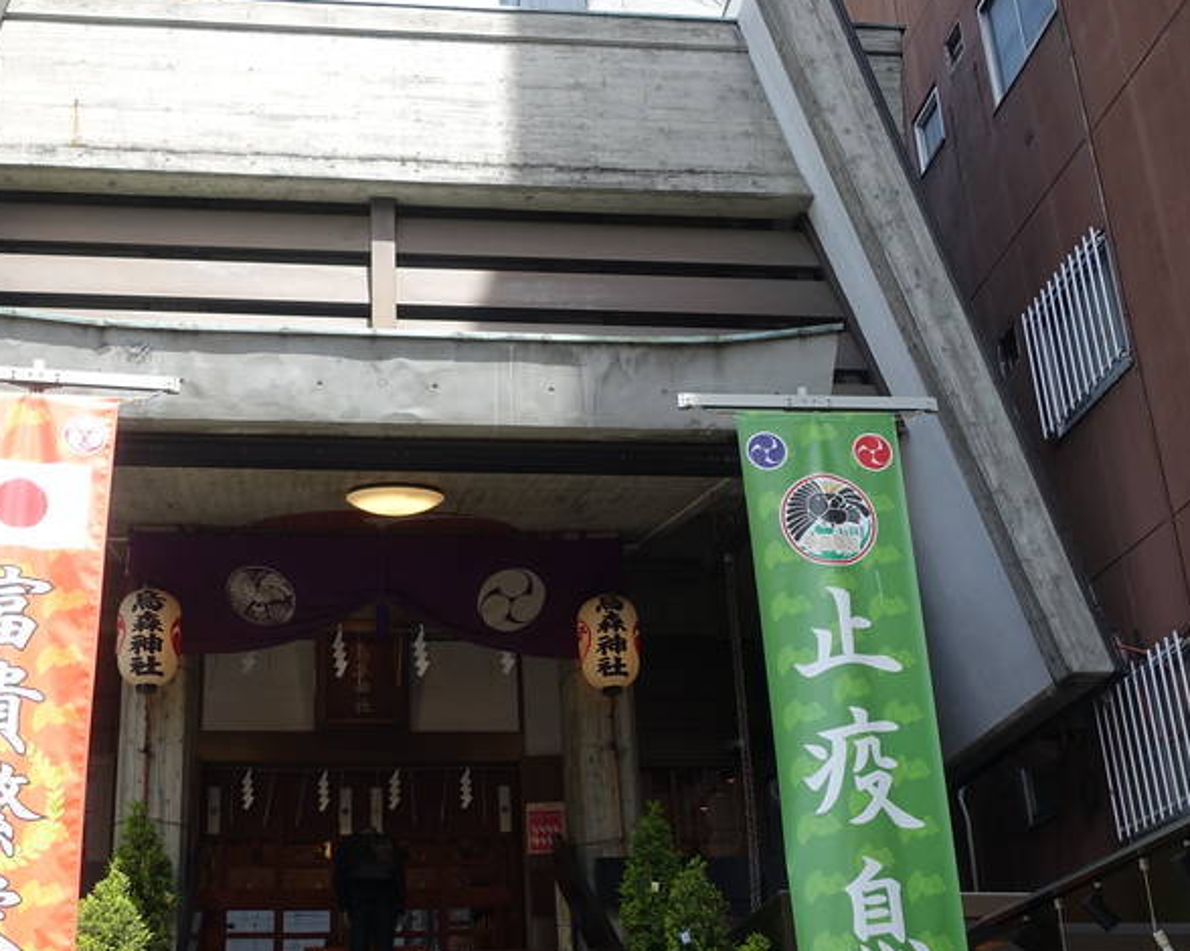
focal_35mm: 46
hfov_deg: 40.2
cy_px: 540
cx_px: 474
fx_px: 1620
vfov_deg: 32.7
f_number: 4
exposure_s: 1/320
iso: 125
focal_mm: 8.8
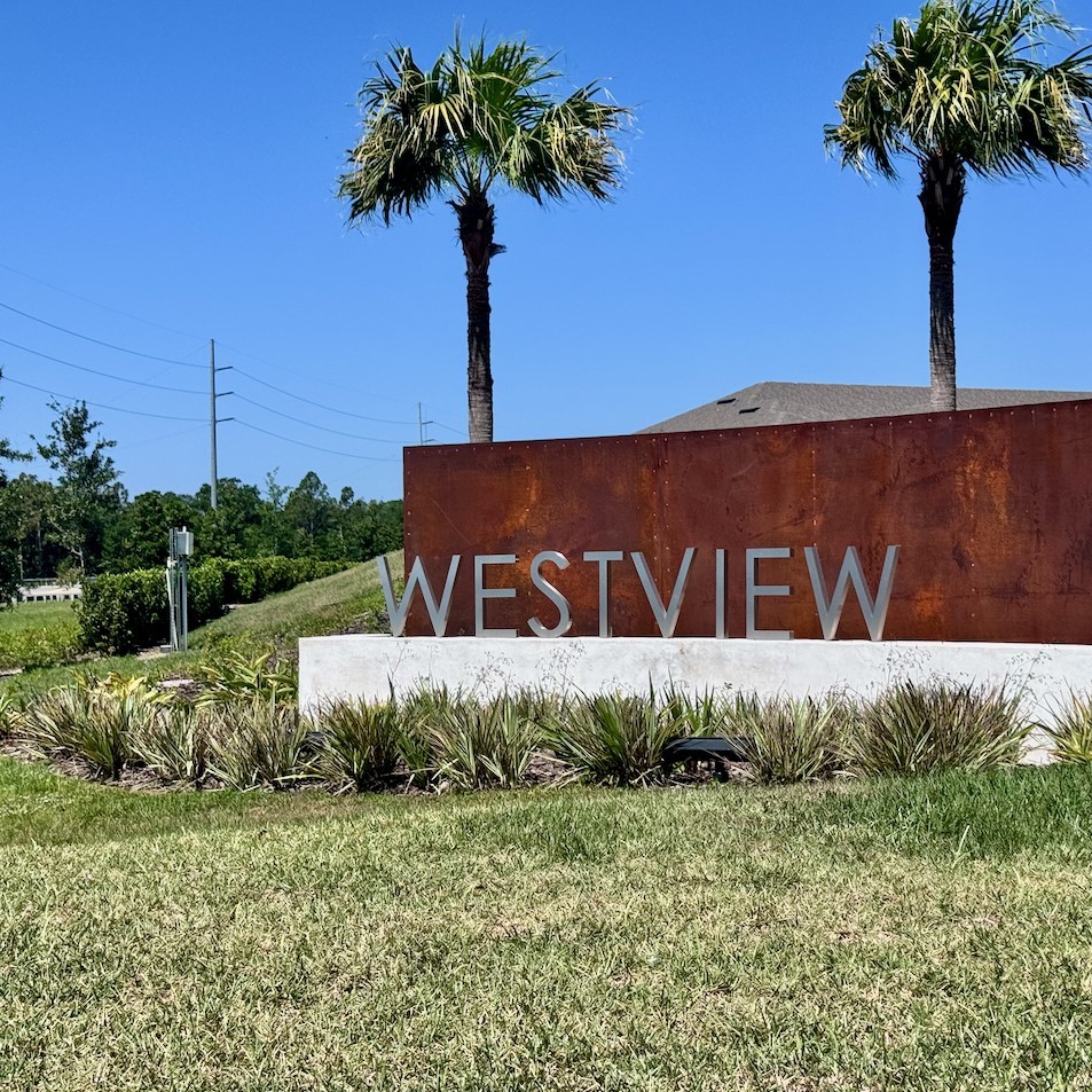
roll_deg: +0.8
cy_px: 549
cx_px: 560
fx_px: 2034
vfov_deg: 30.0
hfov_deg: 30.0
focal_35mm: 57
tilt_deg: -0.1
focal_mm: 6.76
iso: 64
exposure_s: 1/6410
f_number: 1.78
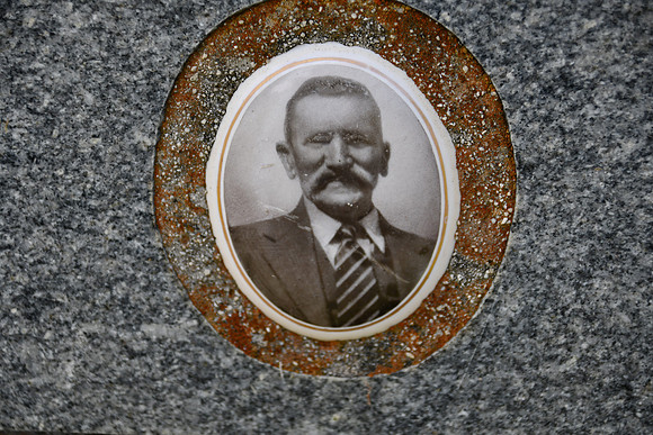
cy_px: 218
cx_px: 326
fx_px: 3937
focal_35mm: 217
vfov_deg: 6.3
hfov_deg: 9.5
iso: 200
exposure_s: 1/500
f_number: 7.1
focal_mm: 145
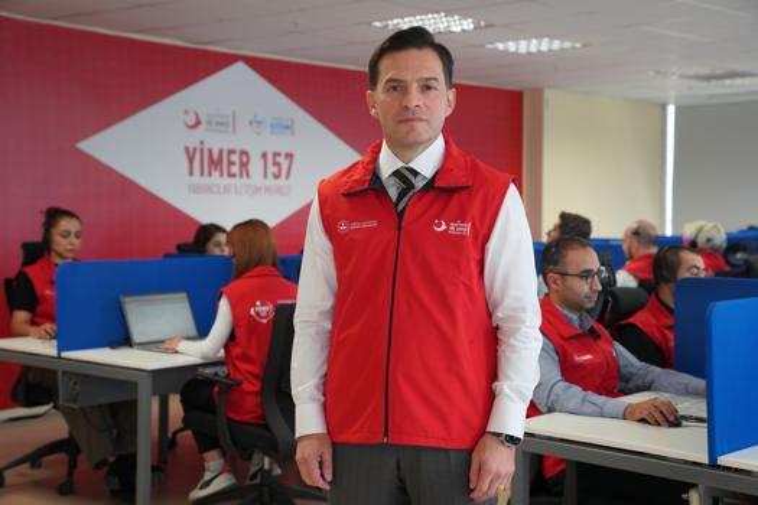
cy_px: 252
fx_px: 1137
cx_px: 379
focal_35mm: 54
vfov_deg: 25.1
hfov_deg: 36.9
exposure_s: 1/160
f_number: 4
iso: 1600
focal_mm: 54
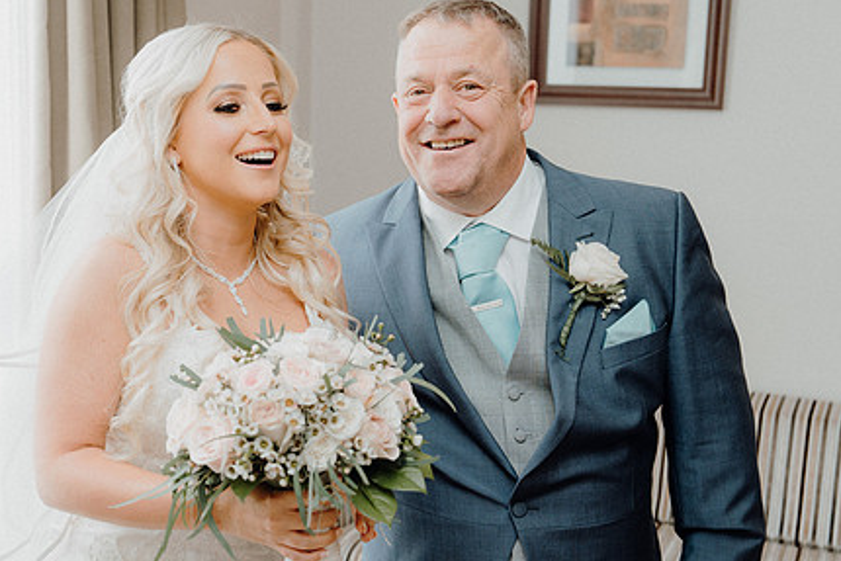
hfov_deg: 36.5
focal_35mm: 54
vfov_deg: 25.1
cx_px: 282
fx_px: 1262
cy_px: 282
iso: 320
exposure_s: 1/160
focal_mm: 40
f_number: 3.5
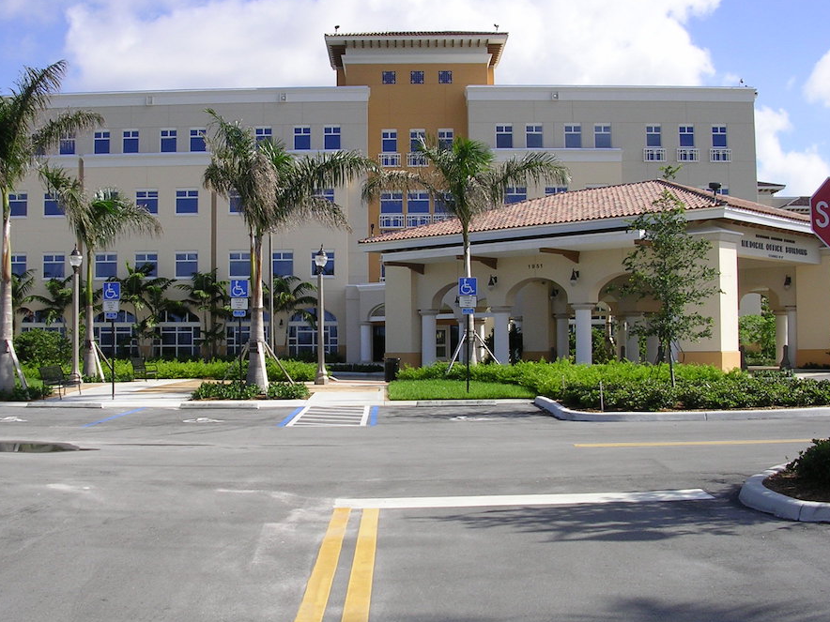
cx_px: 371
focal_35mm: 44
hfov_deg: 42.9
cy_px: 325
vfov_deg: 32.9
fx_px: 1055
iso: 50
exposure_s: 1/313
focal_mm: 5.8
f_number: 5.6
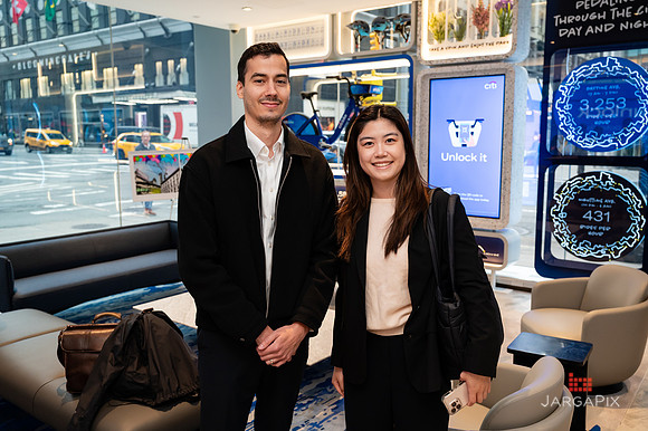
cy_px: 215
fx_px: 575
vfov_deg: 41.1
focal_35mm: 32
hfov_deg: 58.8
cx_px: 324
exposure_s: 1/160
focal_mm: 31.5
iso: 1000
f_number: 4
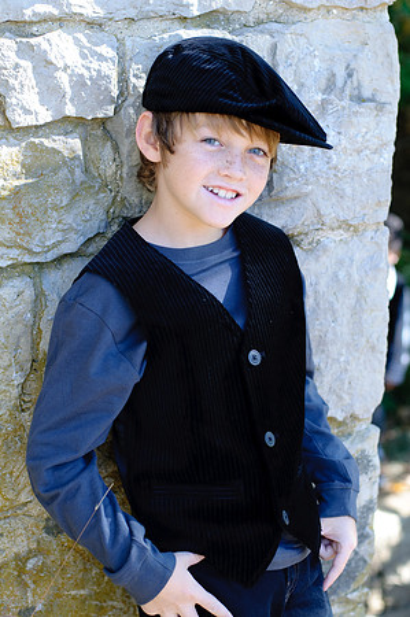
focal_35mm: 75
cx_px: 205
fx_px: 1284
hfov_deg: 18.1
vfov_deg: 27.0
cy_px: 308
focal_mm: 50
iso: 200
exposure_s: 1/320
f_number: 2.8
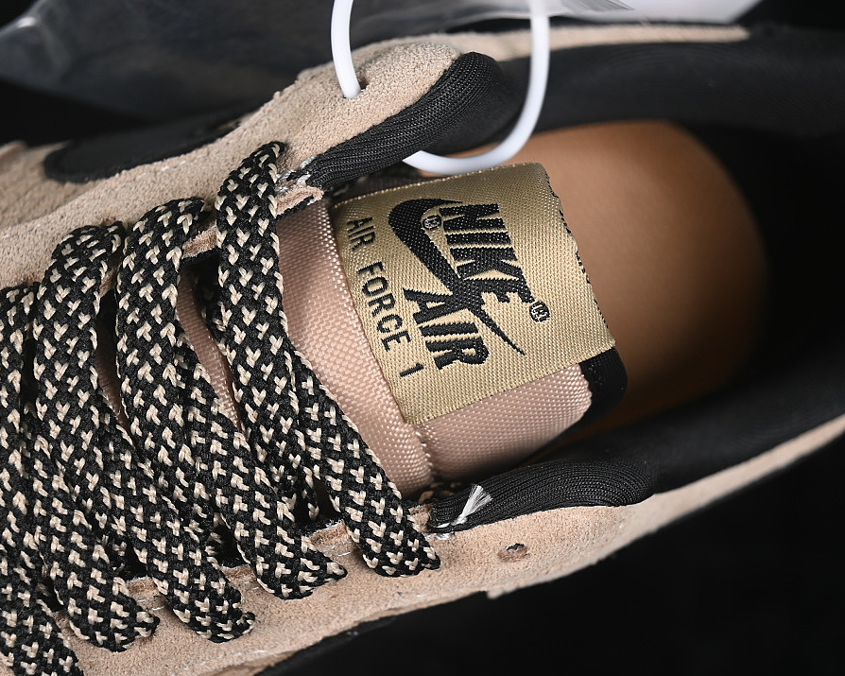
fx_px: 2126
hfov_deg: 22.5
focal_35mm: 85
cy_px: 338
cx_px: 365
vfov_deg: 18.1
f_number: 6.3
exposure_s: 1/60
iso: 160
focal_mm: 50
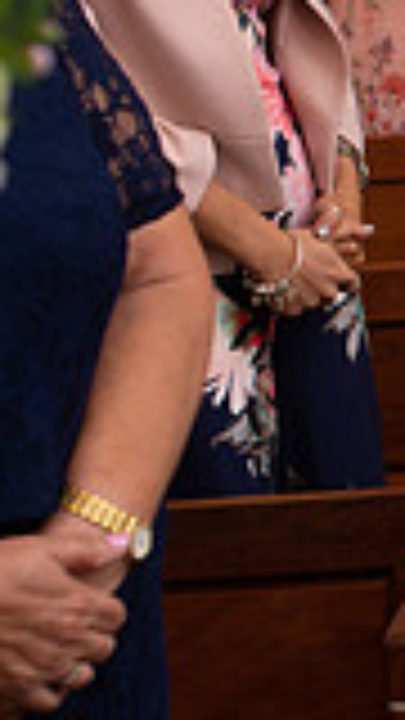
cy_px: 338
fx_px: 2539
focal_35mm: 133
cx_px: 1076
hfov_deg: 8.2
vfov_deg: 16.1
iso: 500
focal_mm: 35
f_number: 3.2
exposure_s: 1/125
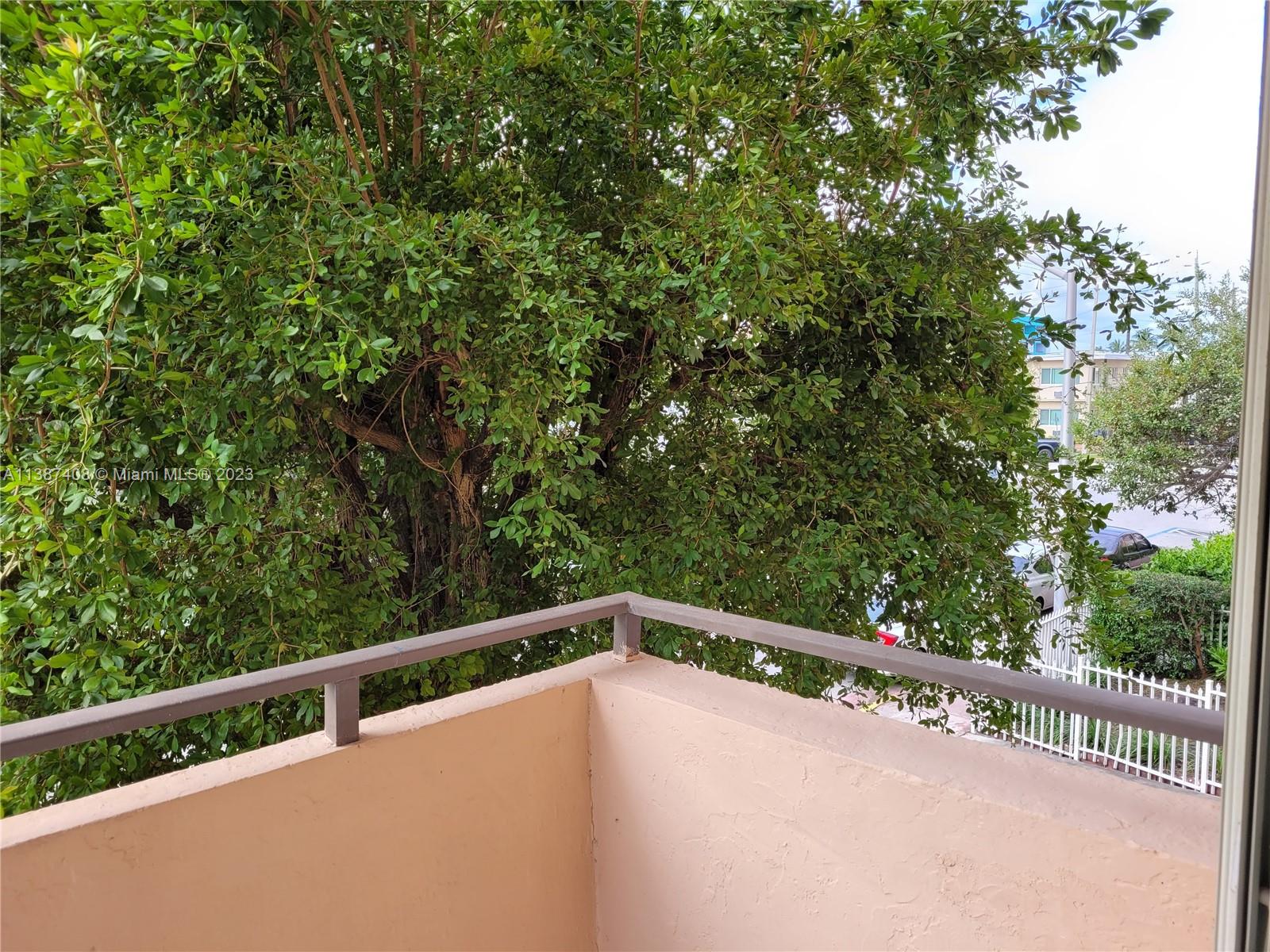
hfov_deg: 67.3
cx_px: 635
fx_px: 954
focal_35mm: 26
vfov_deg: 53.1
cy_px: 476
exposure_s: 1/375
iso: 40
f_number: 1.8
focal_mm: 5.4
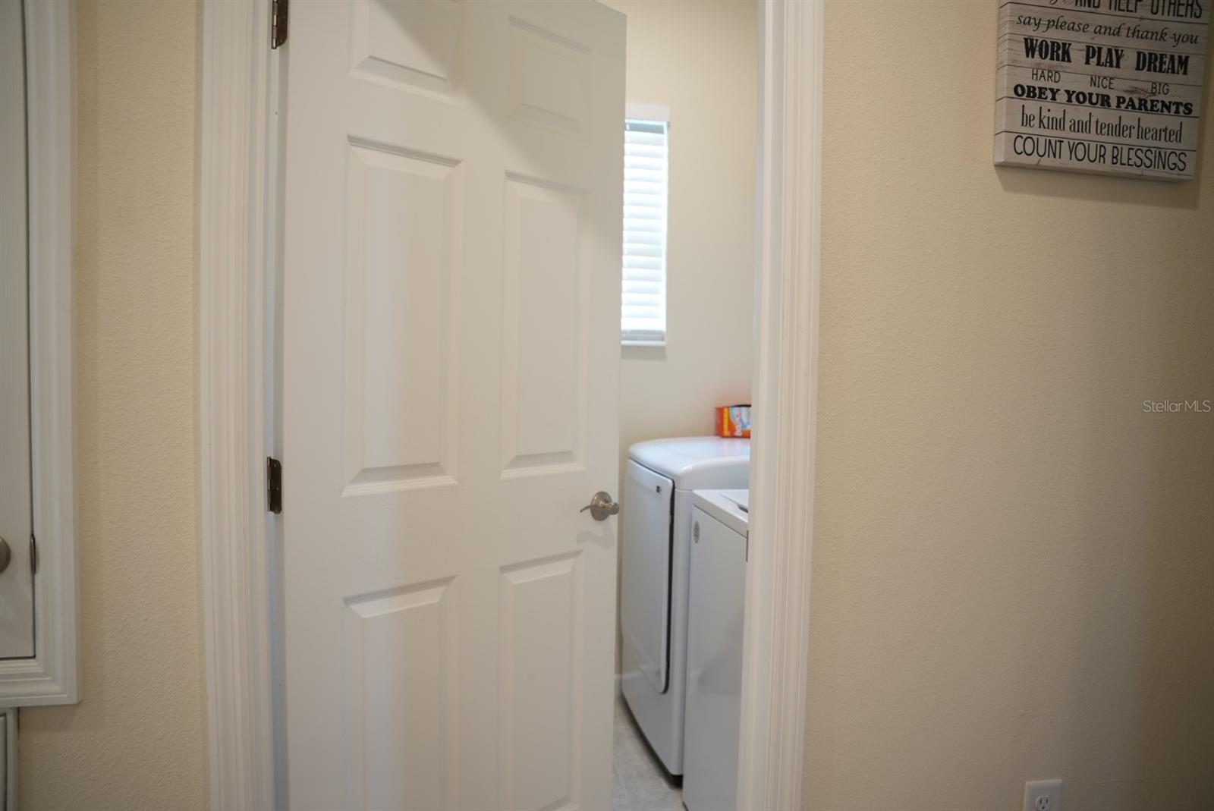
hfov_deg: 73.7
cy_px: 406
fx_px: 810
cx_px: 607
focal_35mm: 24
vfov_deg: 53.2
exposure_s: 1/30
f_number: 2.8
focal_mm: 24
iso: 160
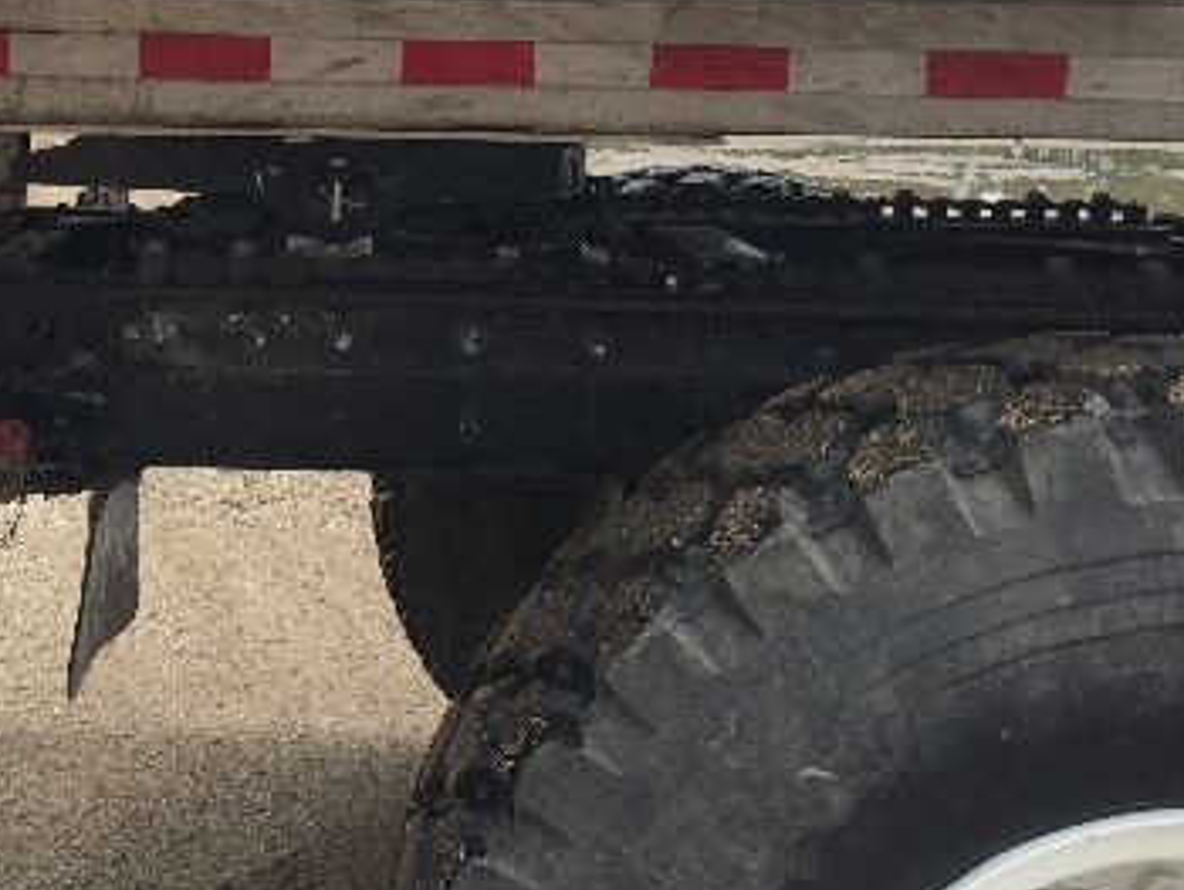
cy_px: 230
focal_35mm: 53
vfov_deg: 27.2
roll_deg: -1.4
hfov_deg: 35.2
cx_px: 271
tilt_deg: -8.6
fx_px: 1814
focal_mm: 4.15
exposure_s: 1/1236
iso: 32
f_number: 2.2
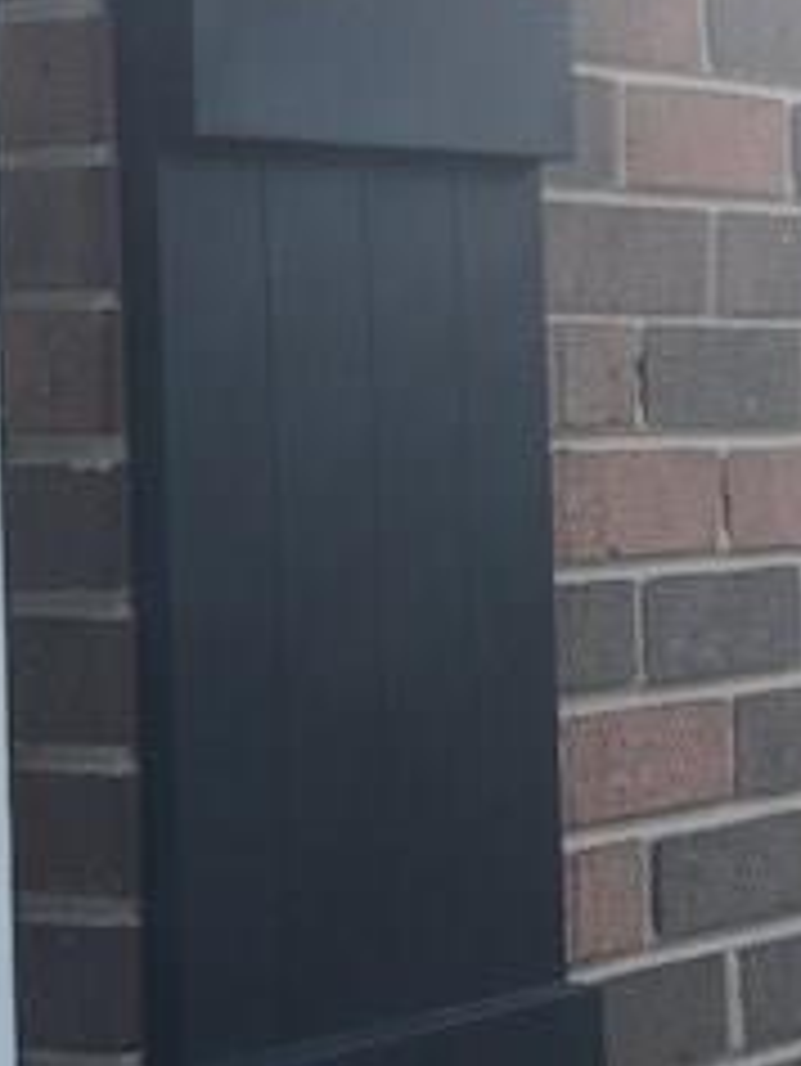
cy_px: 387
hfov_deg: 9.6
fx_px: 4747
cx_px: 482
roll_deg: +1.4
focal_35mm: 154
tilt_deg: +0.7
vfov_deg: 12.8
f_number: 2.8
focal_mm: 6.6
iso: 20
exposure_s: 1/264
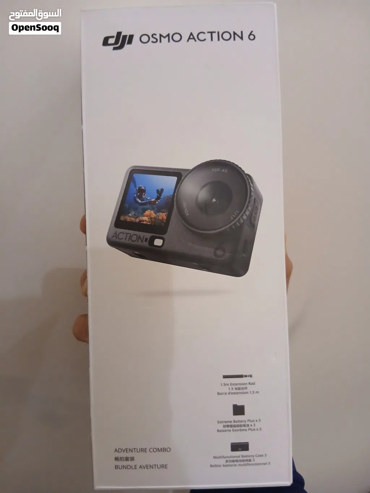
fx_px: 370
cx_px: 185
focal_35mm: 26
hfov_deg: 53.1
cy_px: 246
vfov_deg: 67.3
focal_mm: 3.98
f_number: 1.8
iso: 400
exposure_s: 1/20
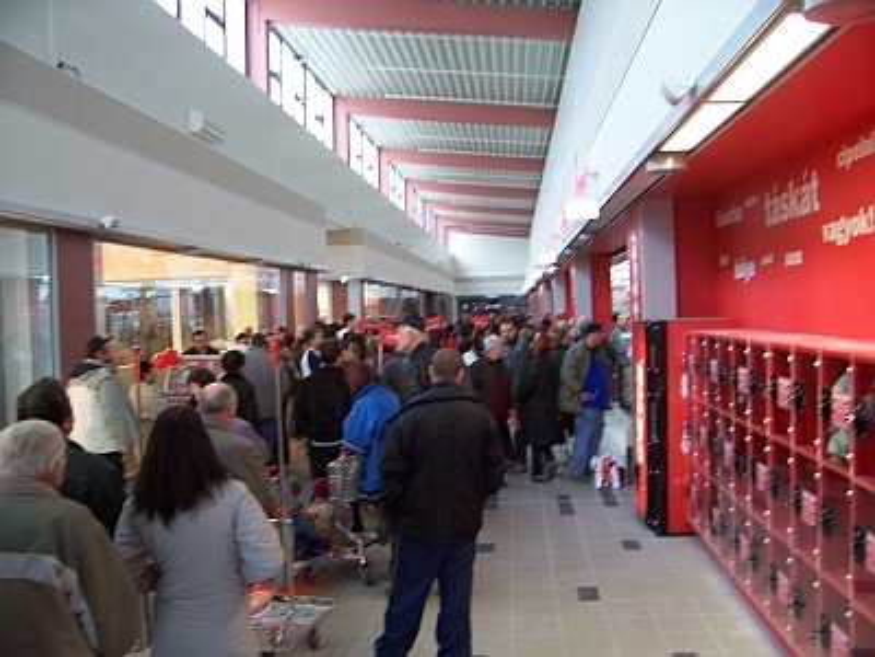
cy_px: 328
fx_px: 859
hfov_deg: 54.0
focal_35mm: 34
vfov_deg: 41.8
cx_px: 438
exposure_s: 1/30
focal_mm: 5.6
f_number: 2.7
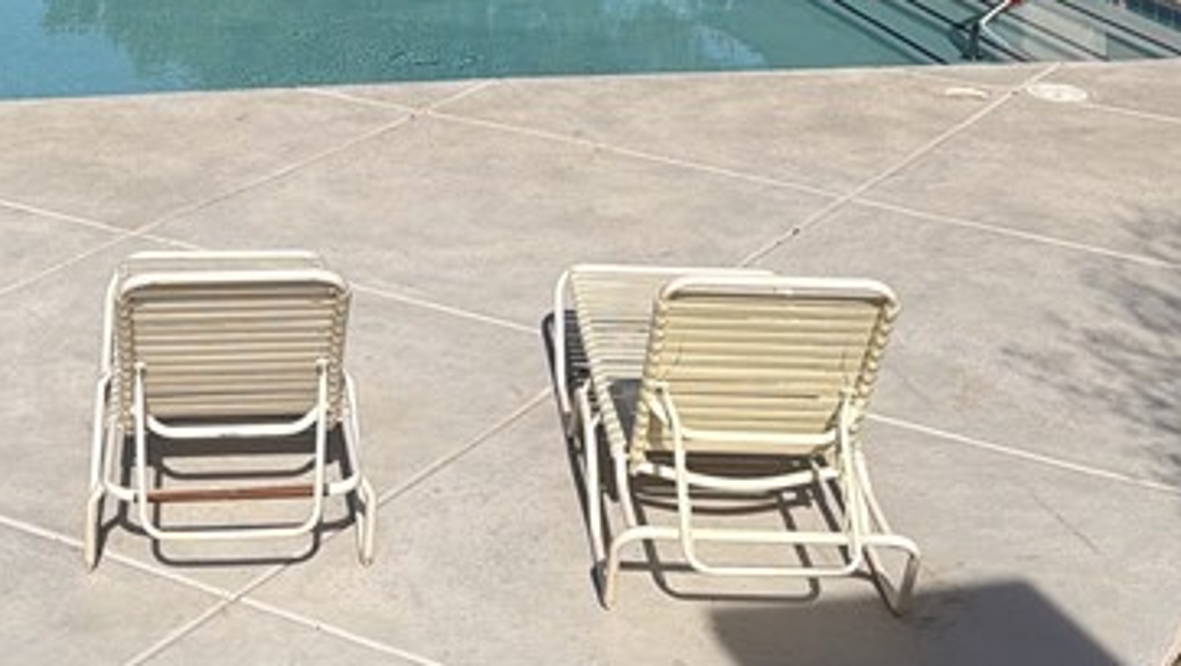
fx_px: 2318
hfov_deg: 28.3
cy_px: -300
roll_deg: -1.2
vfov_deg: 15.2
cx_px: 356
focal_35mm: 74
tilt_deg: -5.7
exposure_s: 1/6711
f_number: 1.78
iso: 80
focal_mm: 6.76
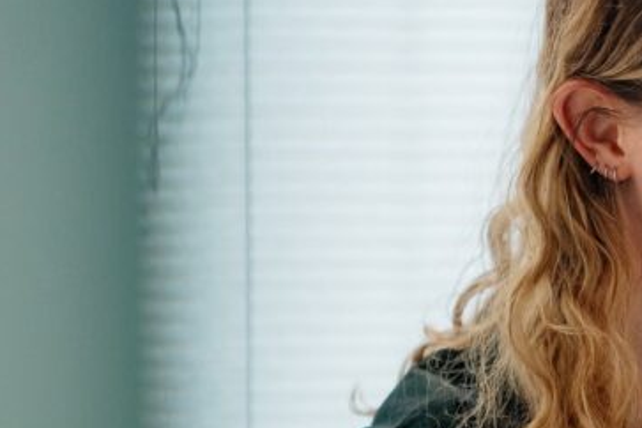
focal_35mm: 252
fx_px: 4494
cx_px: 900
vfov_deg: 5.4
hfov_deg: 8.0
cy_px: 342
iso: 640
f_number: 1.8
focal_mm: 85
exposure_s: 1/250
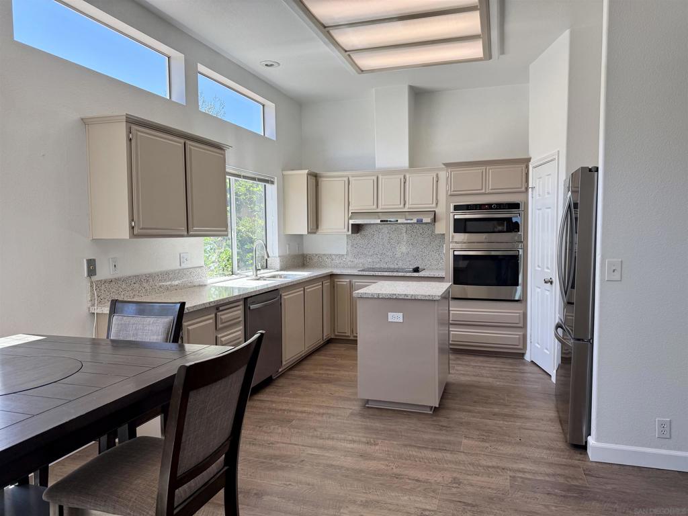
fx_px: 477
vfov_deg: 56.8
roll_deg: -0.6
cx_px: 344
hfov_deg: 71.6
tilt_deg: -3.5
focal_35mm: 24
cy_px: 258
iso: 100
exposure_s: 1/584
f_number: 1.78
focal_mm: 6.76
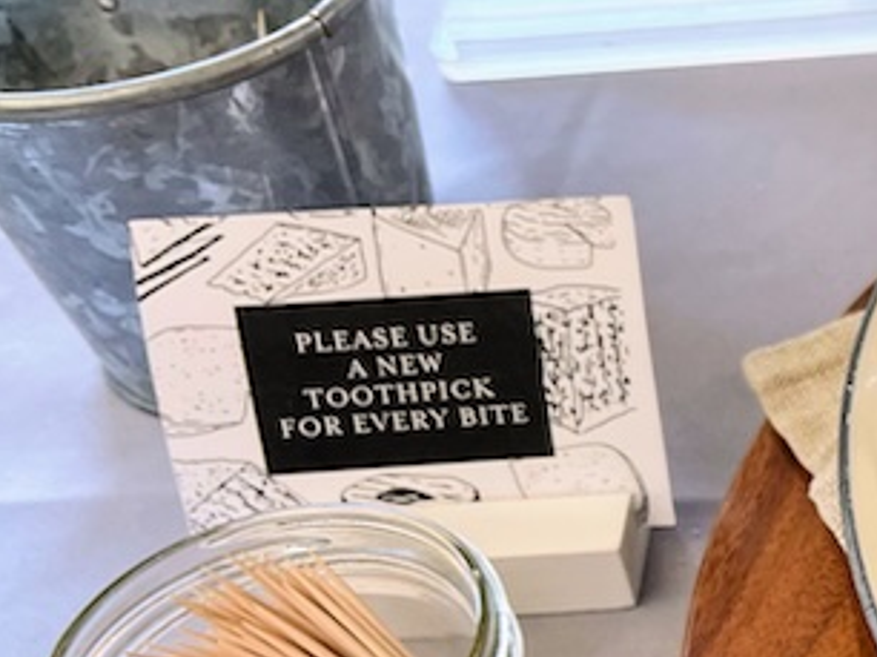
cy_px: 430
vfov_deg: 17.3
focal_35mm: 85
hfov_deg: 19.5
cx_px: 1376
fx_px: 2152
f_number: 1.6
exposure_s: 1/120
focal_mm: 5.1
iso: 100
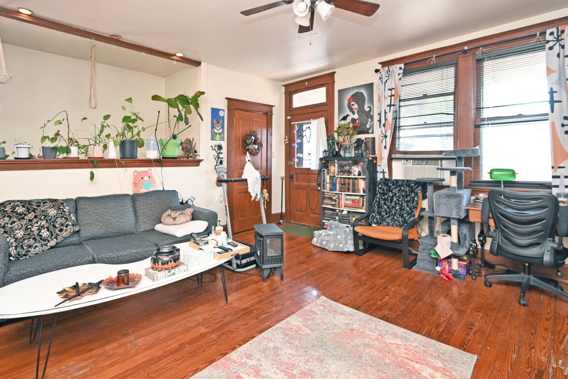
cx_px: 270
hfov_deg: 89.9
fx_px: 284
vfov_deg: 67.0
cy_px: 159
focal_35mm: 18
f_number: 4
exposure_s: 1/60
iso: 900
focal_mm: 14
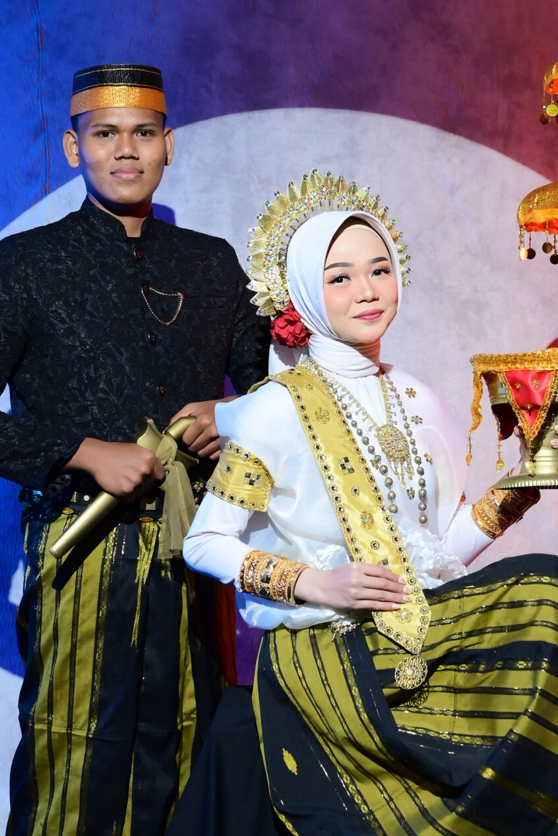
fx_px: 1789
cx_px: 315
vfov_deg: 26.3
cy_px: 440
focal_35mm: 77
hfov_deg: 17.7
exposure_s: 1/100
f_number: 4
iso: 4000
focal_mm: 38
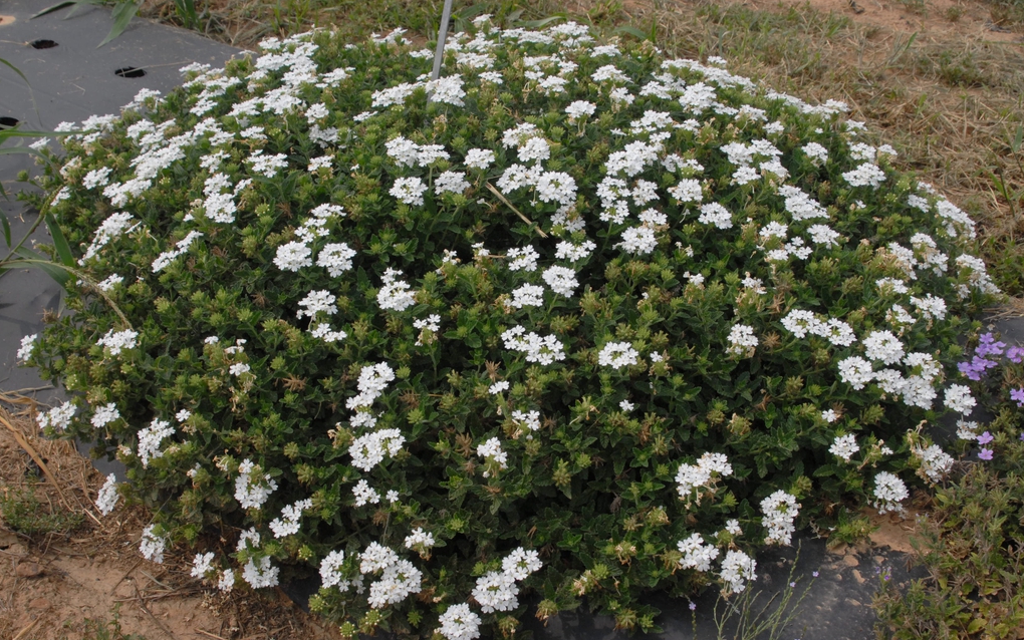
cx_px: 513
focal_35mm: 43
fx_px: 1200
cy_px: 341
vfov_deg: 29.9
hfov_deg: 46.2
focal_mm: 28
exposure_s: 1/350
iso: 400
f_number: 10
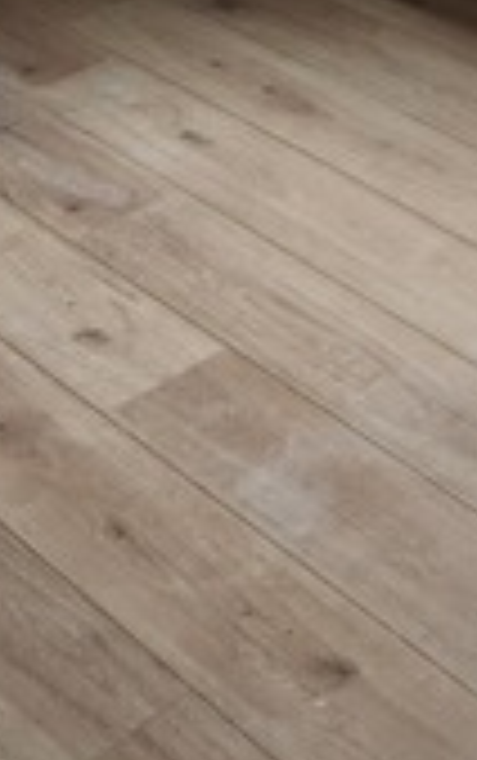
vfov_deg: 18.6
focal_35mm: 96
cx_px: 554
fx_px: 1992
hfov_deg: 13.3
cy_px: -443
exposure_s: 1/120
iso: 200
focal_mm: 5.4
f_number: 1.8
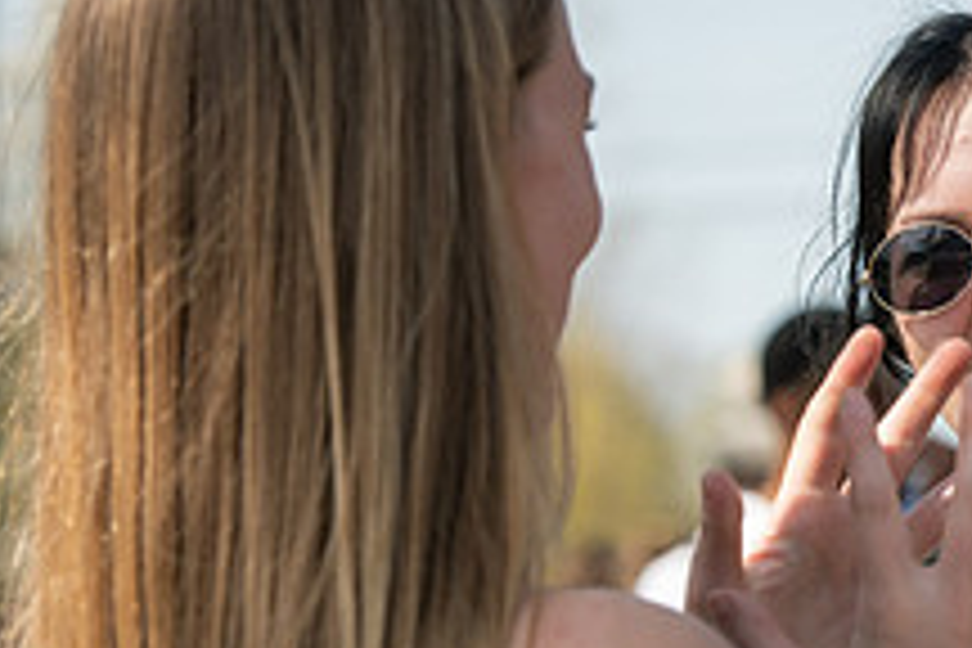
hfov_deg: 6.8
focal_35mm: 301
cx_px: 1148
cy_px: 502
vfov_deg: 4.6
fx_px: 8126
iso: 200
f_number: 5.6
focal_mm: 112
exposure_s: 1/640
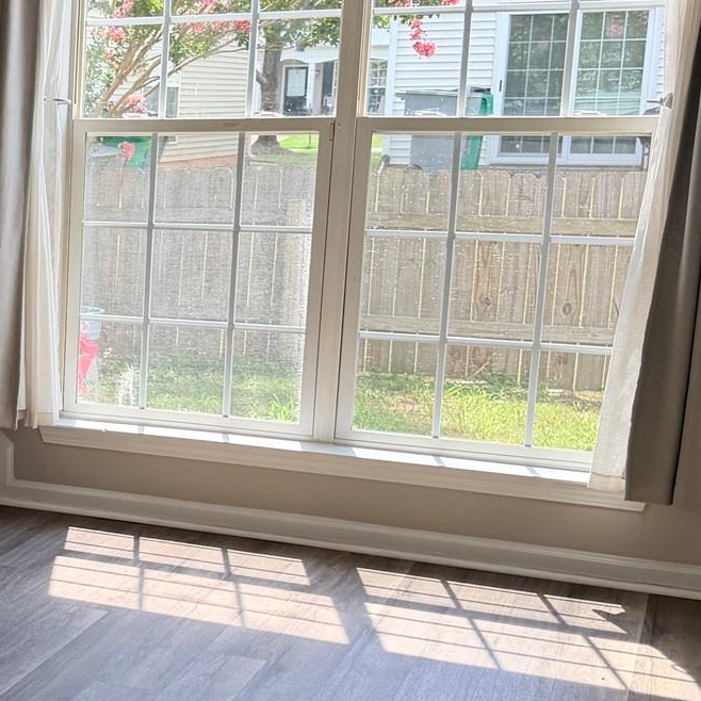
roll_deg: +0.6
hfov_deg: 23.3
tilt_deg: -10.8
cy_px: 414
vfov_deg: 26.1
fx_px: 1512
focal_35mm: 66
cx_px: -200
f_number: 1.78
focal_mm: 6.76
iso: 80
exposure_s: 1/521
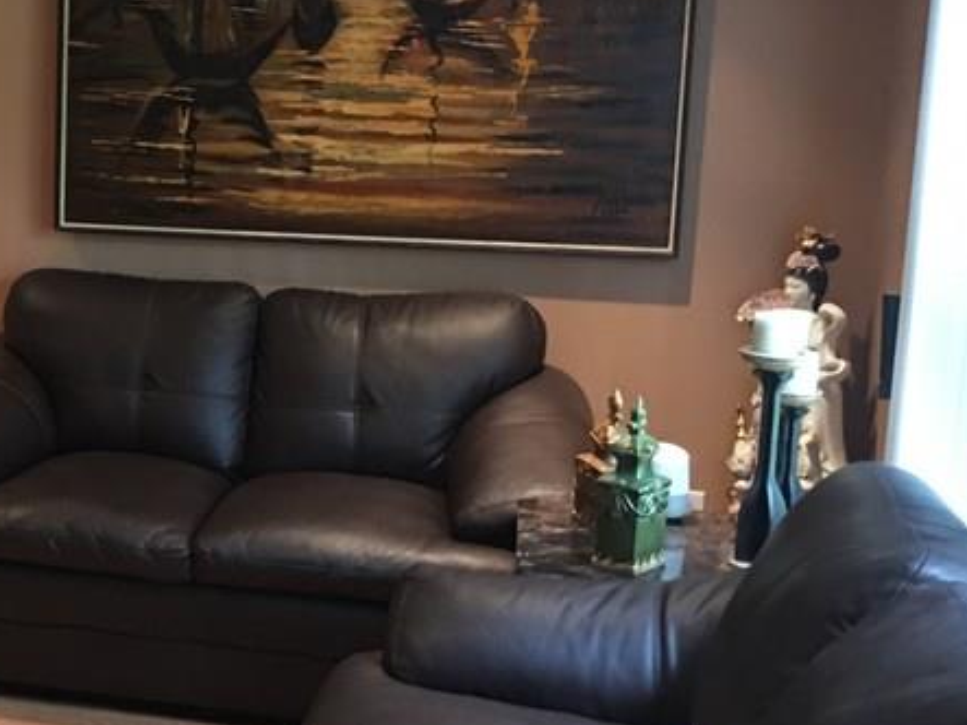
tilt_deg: -8.5
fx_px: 1871
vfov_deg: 21.9
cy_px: 338
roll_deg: -0.2
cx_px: -100
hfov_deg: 26.6
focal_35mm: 67
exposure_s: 1/4
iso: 64
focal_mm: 4.15
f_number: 2.2
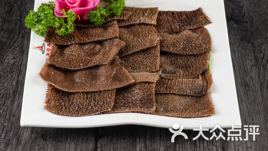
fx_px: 824
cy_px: 60
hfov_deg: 18.5
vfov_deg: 10.4
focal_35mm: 116
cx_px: 129
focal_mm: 105
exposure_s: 1/80
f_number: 10
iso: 100
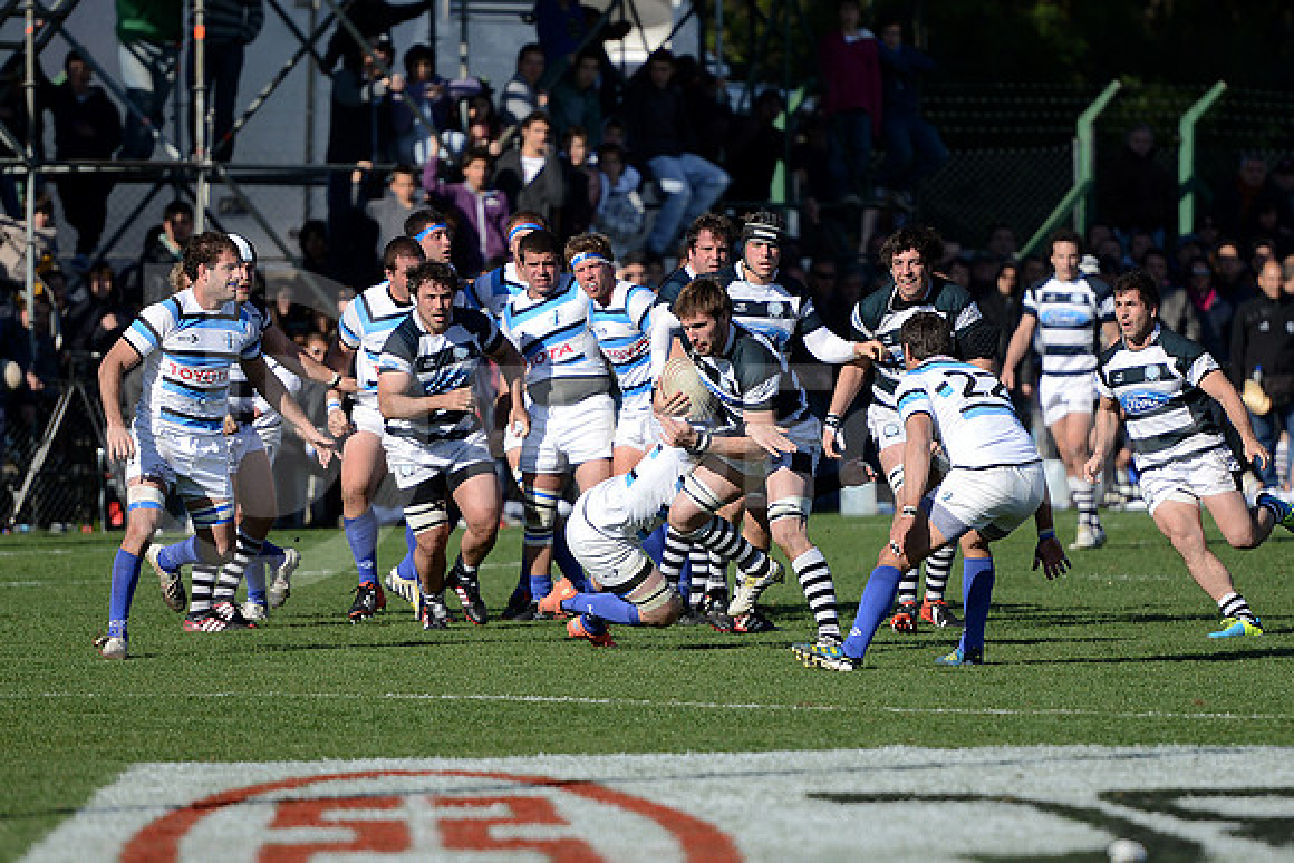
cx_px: 647
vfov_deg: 7.0
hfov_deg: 10.5
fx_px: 7010
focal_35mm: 195
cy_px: 432
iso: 250
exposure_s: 1/2500
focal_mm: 195
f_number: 2.8
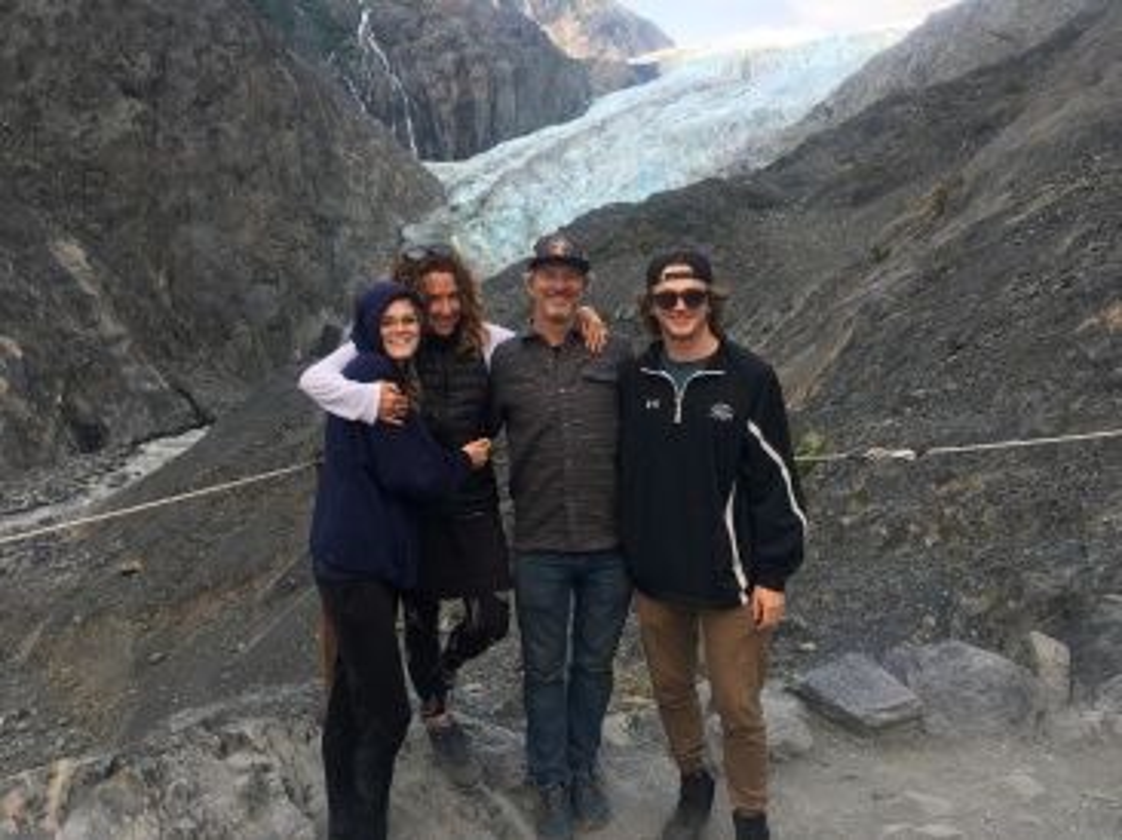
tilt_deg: -5.9
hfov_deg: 61.7
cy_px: 420
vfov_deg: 48.2
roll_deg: +0.4
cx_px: 561
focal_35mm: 29
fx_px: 939
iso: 25
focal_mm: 4.15
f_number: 2.2
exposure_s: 1/331
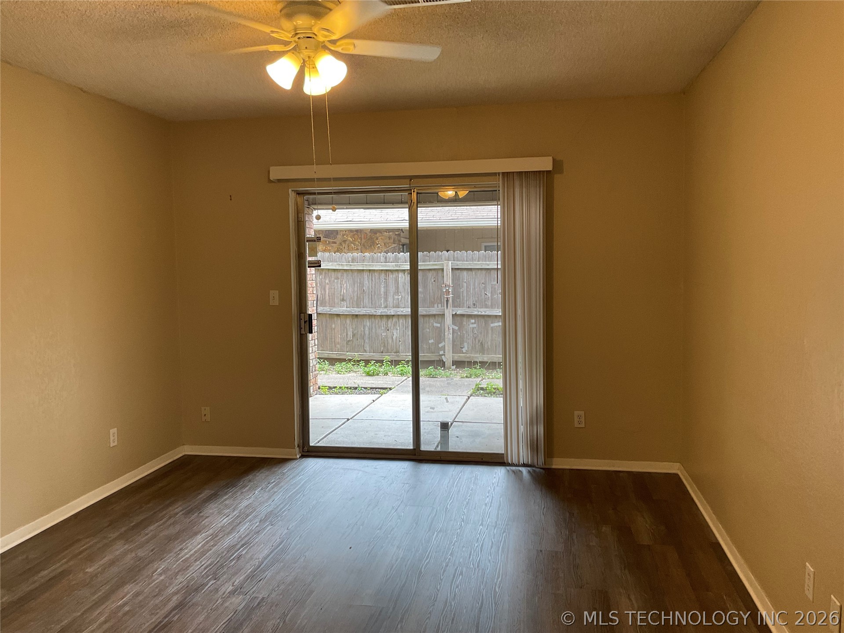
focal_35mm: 29
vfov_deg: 48.2
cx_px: 422
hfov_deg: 61.7
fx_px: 707
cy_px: 316
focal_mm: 3
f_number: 1.8
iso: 40
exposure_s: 1/60
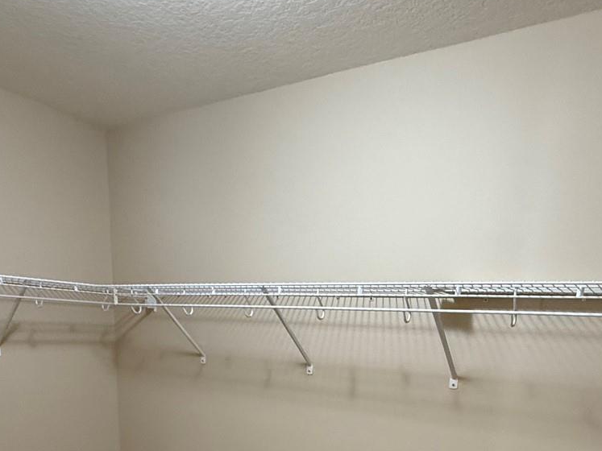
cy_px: 459
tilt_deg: -14.4
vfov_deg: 40.5
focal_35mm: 30
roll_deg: -2.8
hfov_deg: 59.9
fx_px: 522
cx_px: 315
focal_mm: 2.22
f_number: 2.2
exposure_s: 1/60
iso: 250
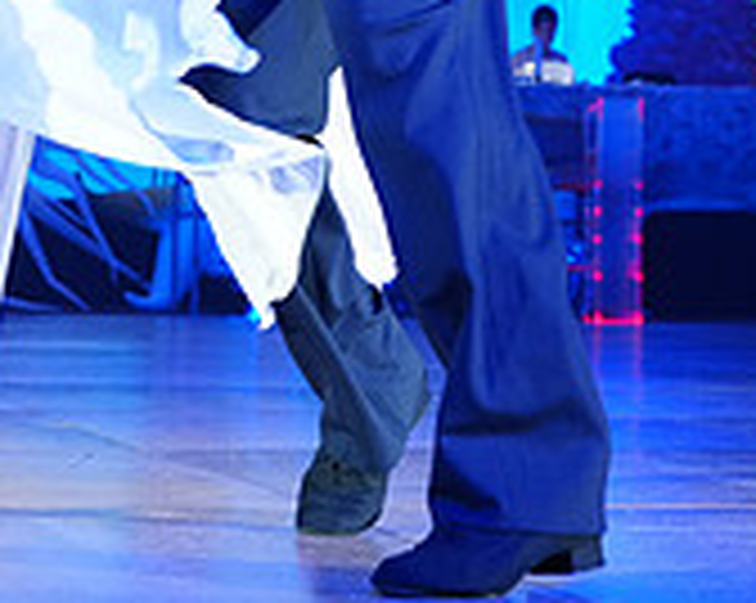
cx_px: 288
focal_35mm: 133
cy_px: -241
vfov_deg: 11.2
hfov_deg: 14.5
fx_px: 2972
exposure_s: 1/320
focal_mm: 41
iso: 2000
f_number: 4
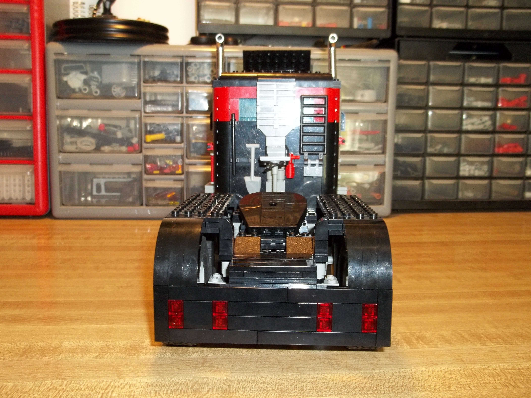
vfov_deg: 42.9
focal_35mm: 33
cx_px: 266
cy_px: 199
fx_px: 506
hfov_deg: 55.4
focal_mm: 5.9
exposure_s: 1/30
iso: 160
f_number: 3.3
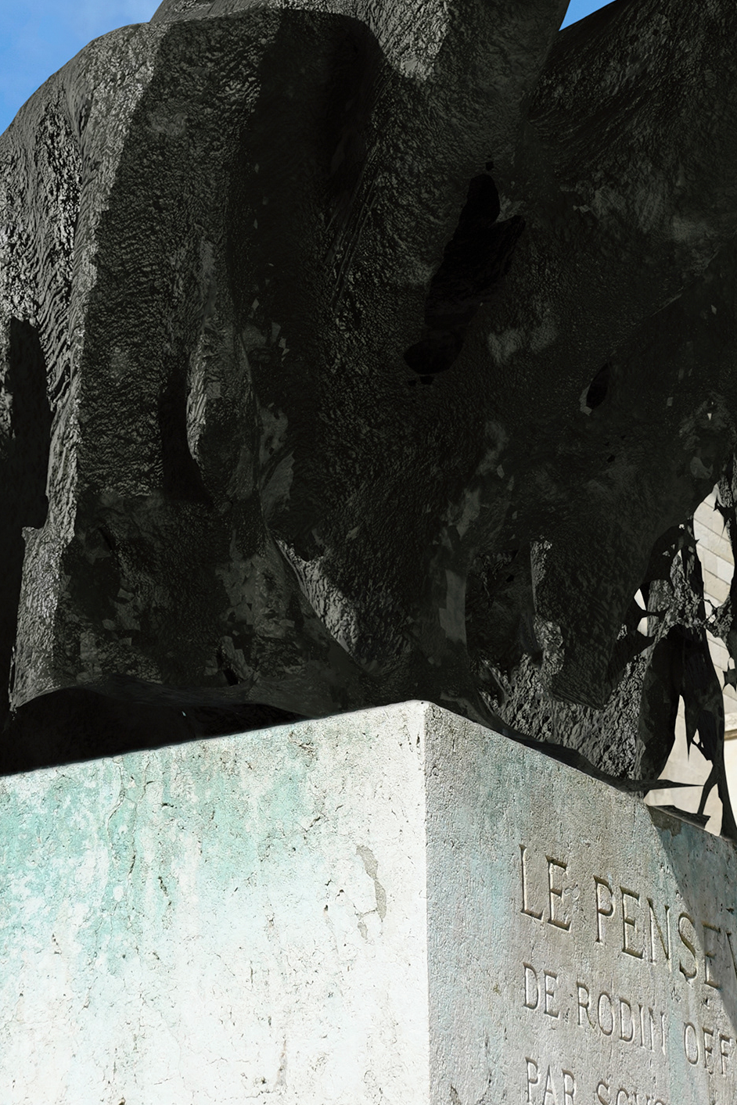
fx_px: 3316
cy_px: 155
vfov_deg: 18.7
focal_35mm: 108
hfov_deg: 12.7
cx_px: 421
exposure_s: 1/400
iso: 125
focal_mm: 19.48
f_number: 5.6
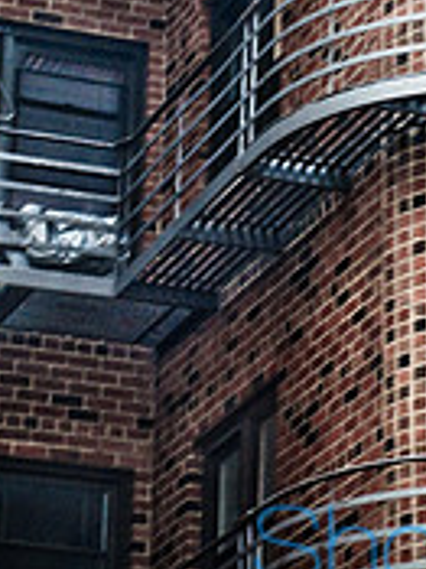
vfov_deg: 10.6
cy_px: -23
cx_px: 281
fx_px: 3039
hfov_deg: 8.0
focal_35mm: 185
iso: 800
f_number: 4.8
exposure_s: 1/30
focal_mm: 50
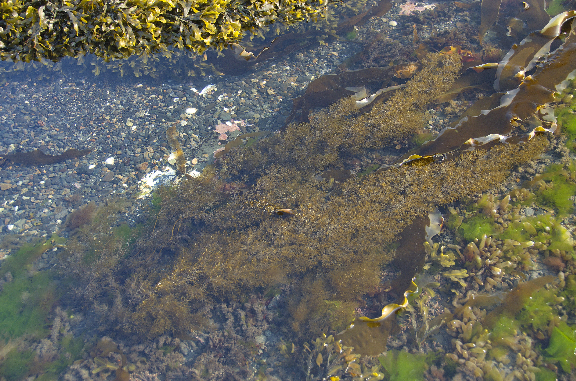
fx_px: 623
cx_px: 288
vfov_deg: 34.1
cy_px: 190
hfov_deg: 49.6
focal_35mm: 39
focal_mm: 26
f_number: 5
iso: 400
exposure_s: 1/100
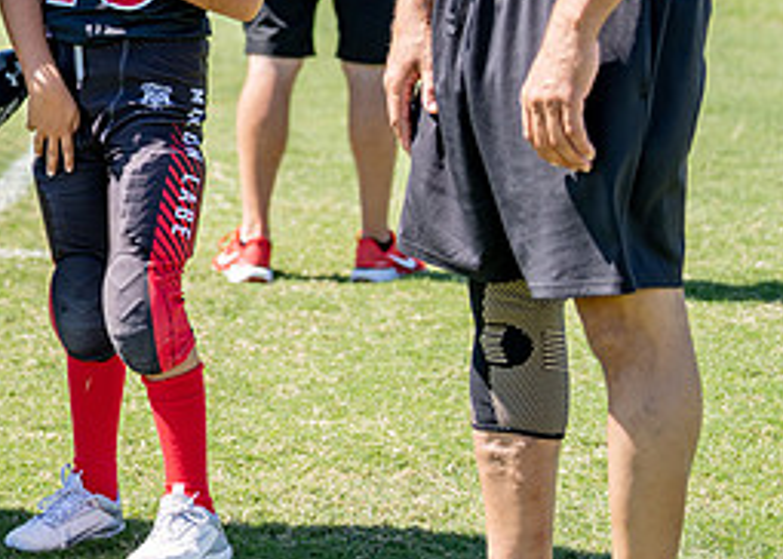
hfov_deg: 11.6
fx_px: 3802
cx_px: -73
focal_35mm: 171
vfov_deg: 8.4
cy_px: -12
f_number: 2.8
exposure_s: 1/1000
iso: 100
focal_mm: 70
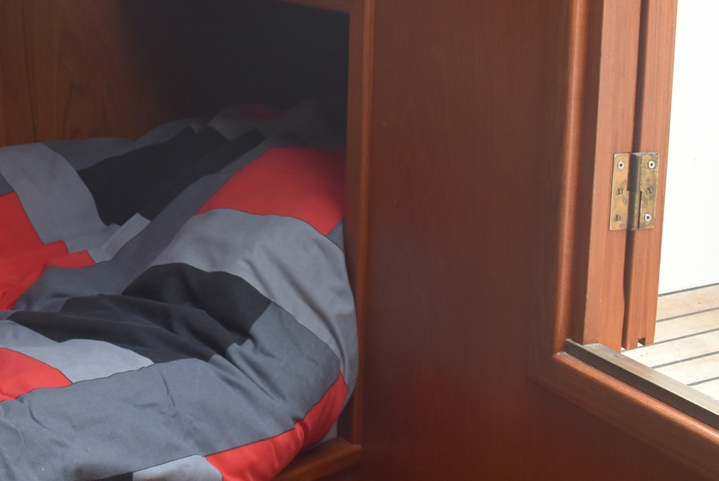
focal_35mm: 67
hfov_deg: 28.4
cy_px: 72
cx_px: 16
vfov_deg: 20.0
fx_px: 1339
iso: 400
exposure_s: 1/160
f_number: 6.3
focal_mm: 20
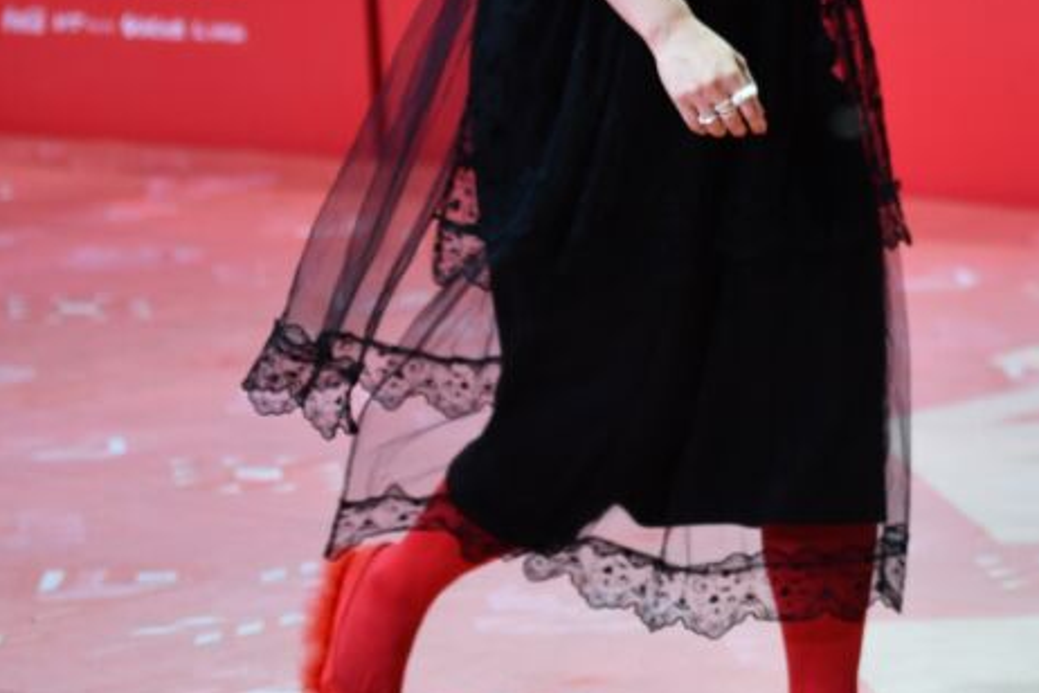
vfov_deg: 7.5
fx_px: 5252
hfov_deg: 11.1
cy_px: 22
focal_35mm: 182
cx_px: 1165
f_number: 2.8
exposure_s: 1/400
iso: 640
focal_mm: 70
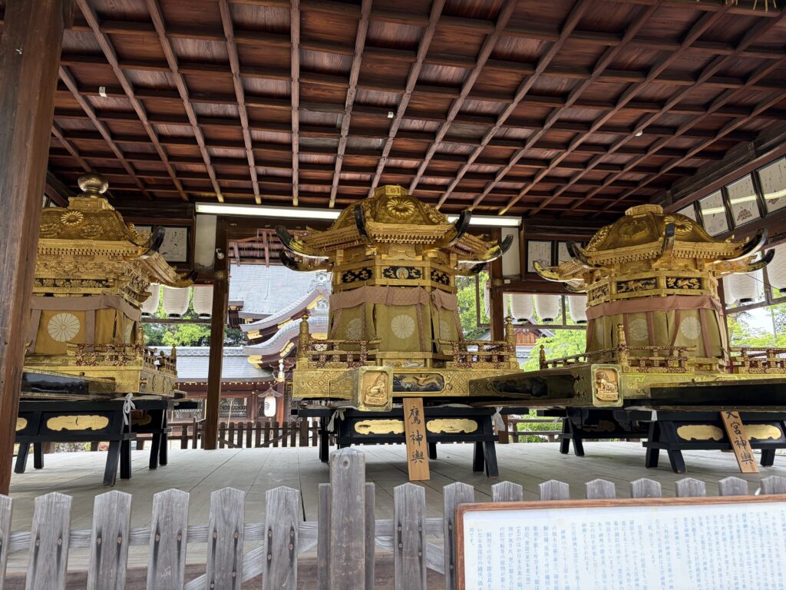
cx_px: 393
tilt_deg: +10.3
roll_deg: +1.0
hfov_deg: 67.3
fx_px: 590
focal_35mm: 26
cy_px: 295
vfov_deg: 53.1
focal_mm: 5.96
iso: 64
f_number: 1.6
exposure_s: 1/152
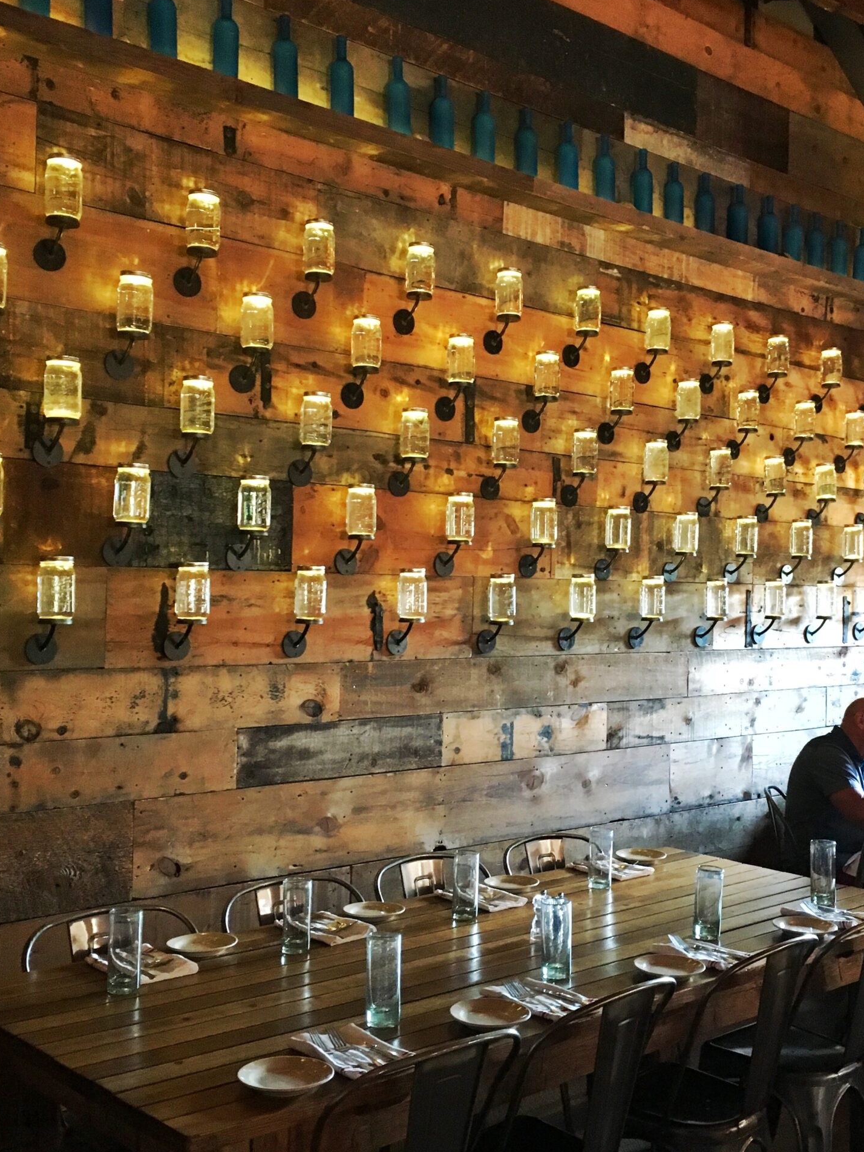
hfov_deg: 36.6
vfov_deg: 47.9
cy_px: 572
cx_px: 535
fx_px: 1298
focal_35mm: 39
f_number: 2.2
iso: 200
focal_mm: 4.15
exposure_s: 1/20
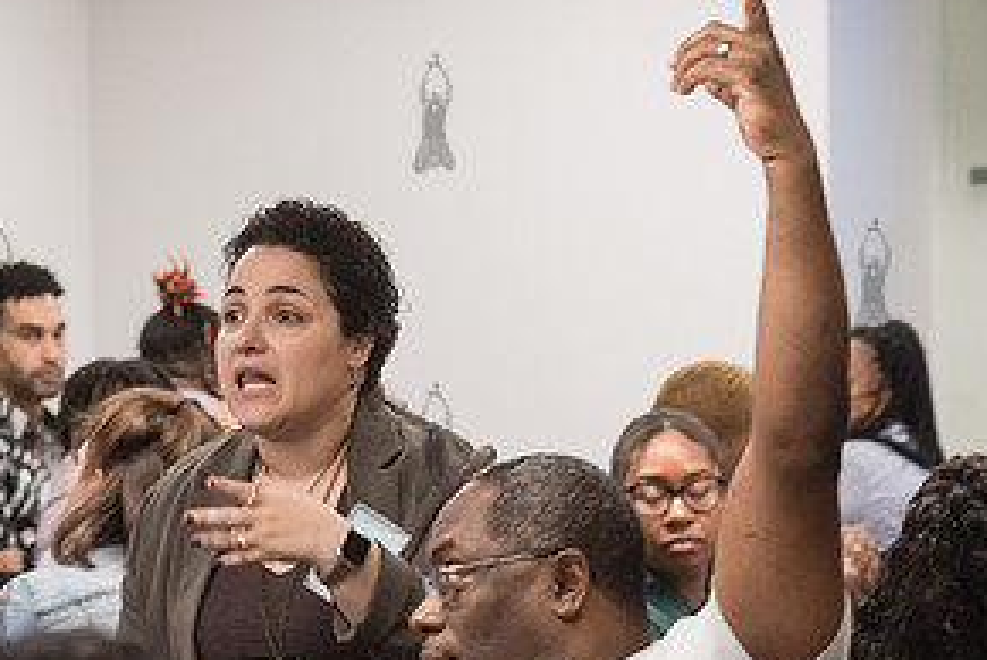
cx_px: 359
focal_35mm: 207
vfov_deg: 6.6
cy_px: 475
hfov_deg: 9.9
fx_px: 5681
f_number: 4.5
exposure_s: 1/200
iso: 2500
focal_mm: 86
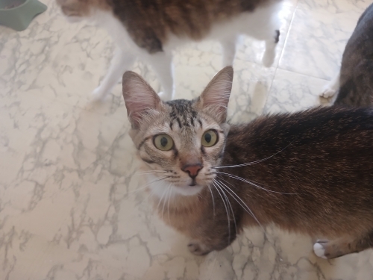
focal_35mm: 27
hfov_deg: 65.3
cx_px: 186
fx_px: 291
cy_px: 140
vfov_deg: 51.4
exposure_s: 1/50
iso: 200
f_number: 1.8
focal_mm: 4
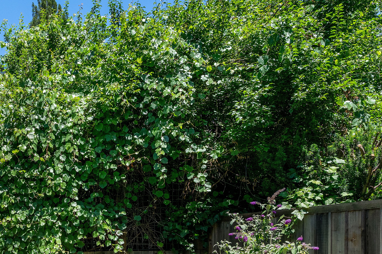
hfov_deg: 40.8
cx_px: -5
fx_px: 439
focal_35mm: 41
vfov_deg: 30.0
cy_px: 258
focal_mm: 15.5
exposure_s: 1/200
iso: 400
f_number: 7.1
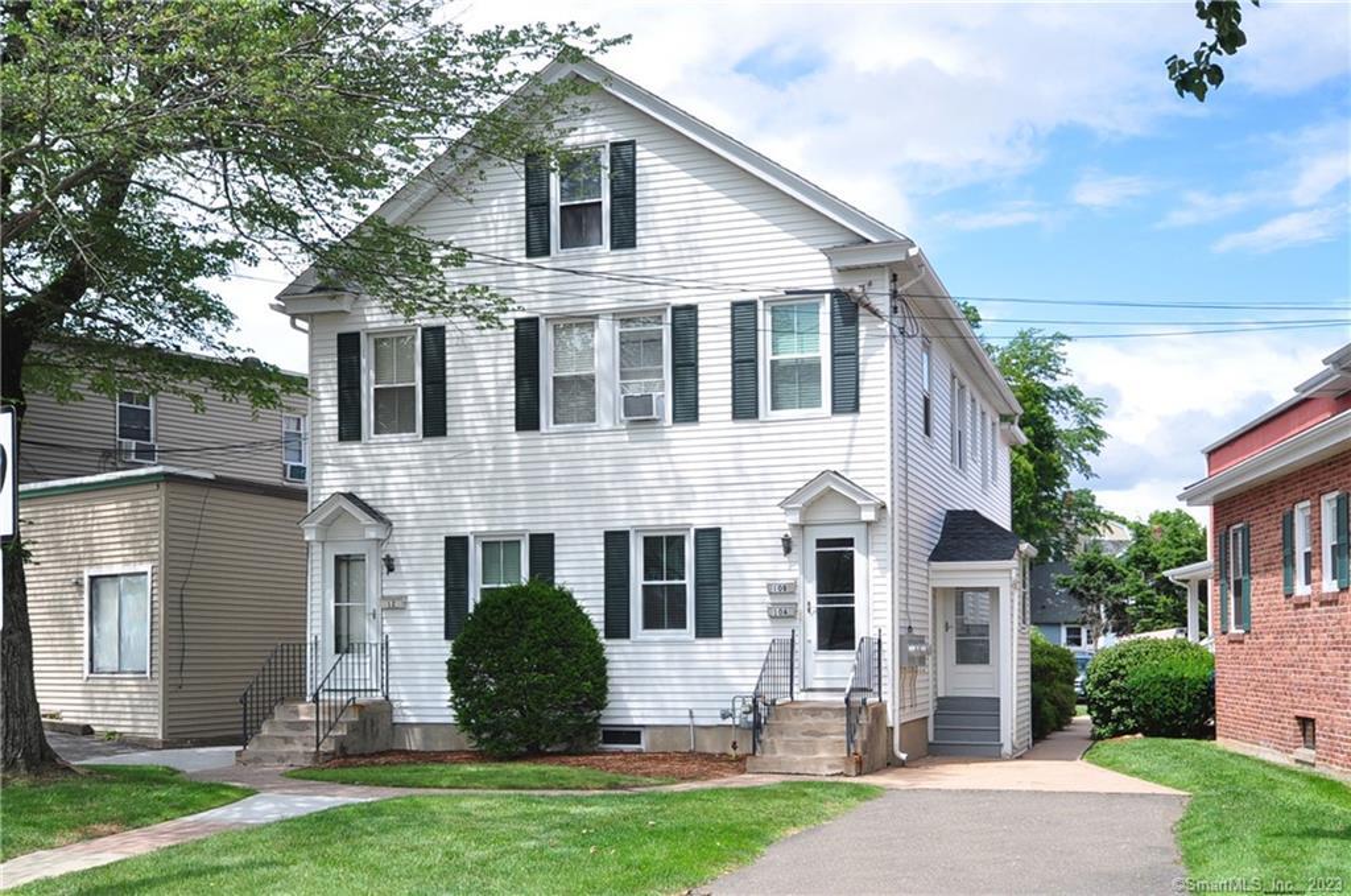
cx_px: 676
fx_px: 1124
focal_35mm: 30
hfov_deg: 62.0
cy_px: 448
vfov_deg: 43.5
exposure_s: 1/400
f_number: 6.3
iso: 200
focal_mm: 20
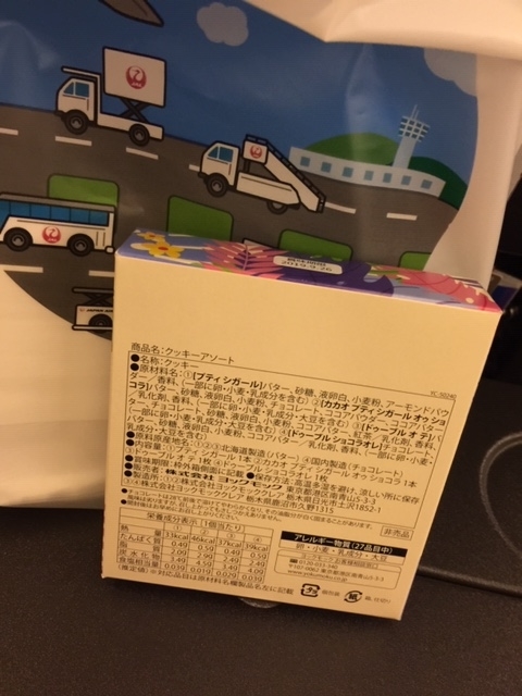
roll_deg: -7.0
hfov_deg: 48.2
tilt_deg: -43.1
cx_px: 261
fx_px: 583
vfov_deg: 61.7
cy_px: 348
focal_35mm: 29
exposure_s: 1/10
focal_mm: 4.15
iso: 125
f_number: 2.2
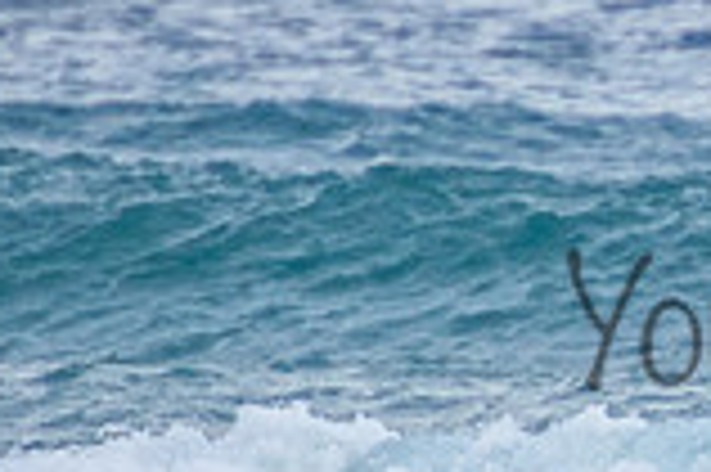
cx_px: 1030
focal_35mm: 2262
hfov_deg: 0.9
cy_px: 281
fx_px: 44628
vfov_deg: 0.6
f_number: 5.6
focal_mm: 400
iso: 900
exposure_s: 1/1600
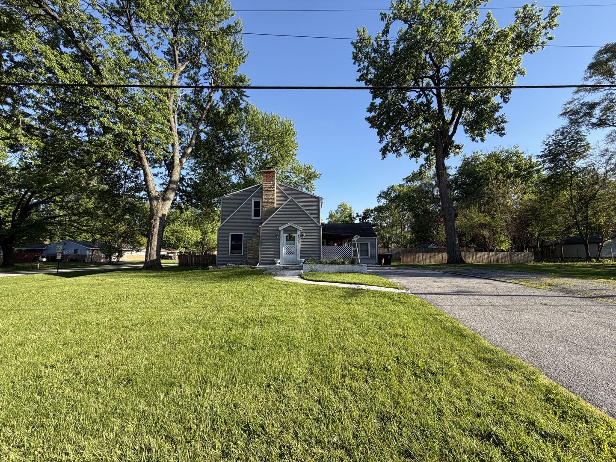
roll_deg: +0.8
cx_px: 308
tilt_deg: +6.2
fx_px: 249
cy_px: 231
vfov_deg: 85.7
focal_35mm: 14
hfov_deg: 102.1
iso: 40
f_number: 2.2
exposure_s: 1/549
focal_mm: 2.22
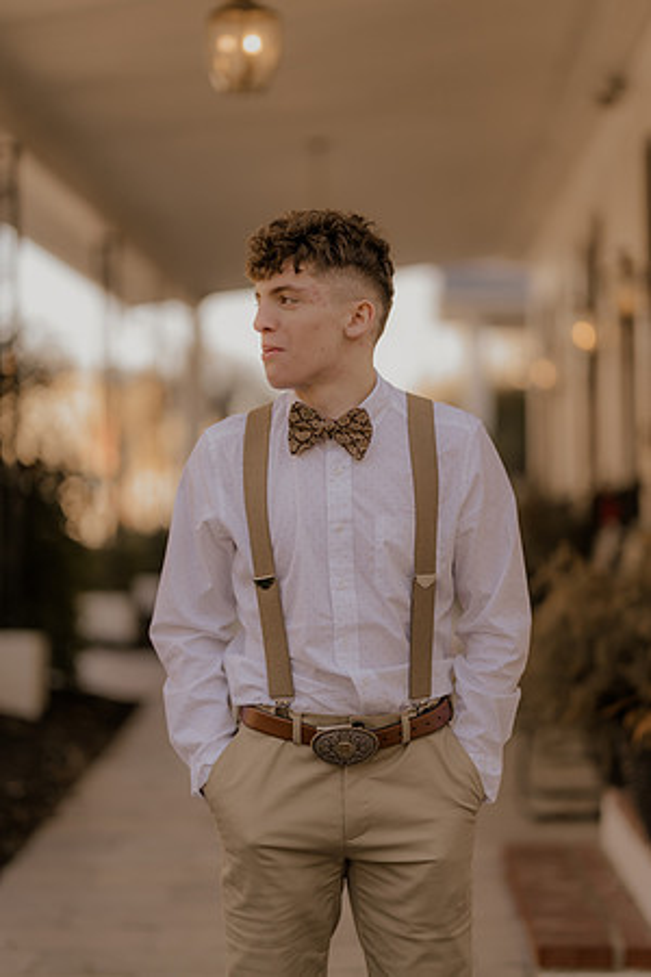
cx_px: 326
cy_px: 488
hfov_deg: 16.1
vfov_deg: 23.9
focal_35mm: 85
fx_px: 2305
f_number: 1.4
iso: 200
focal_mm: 85
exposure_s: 1/1250
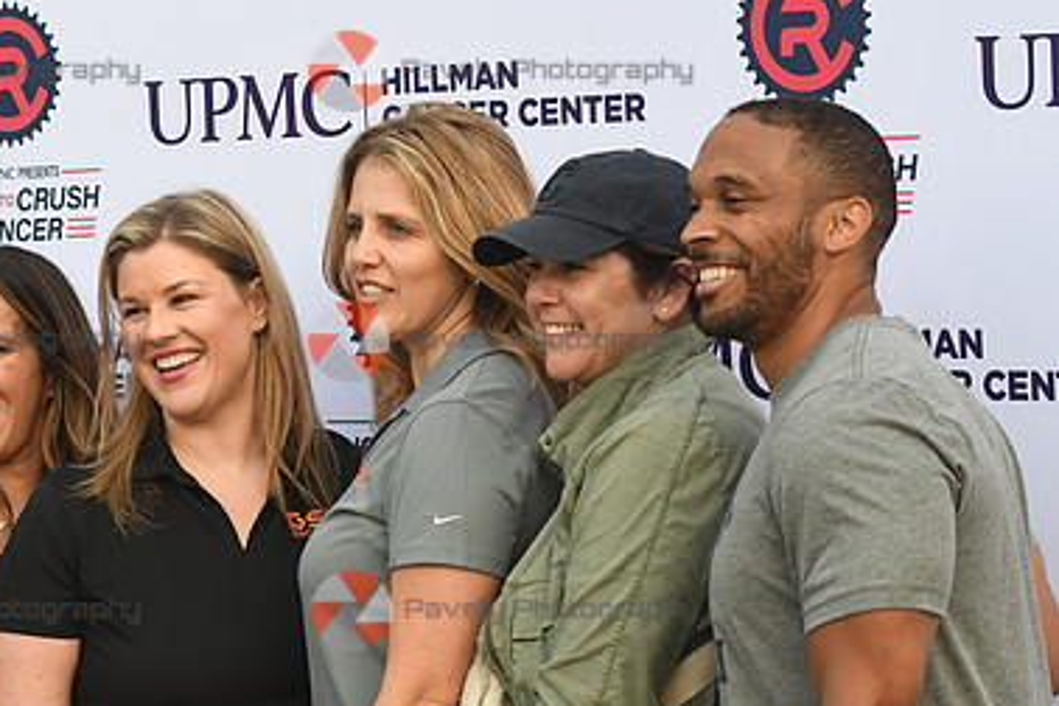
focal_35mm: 161
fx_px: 4736
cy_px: 517
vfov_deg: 8.5
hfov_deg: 12.7
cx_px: 249
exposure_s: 1/500
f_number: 4
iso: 1250
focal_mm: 70
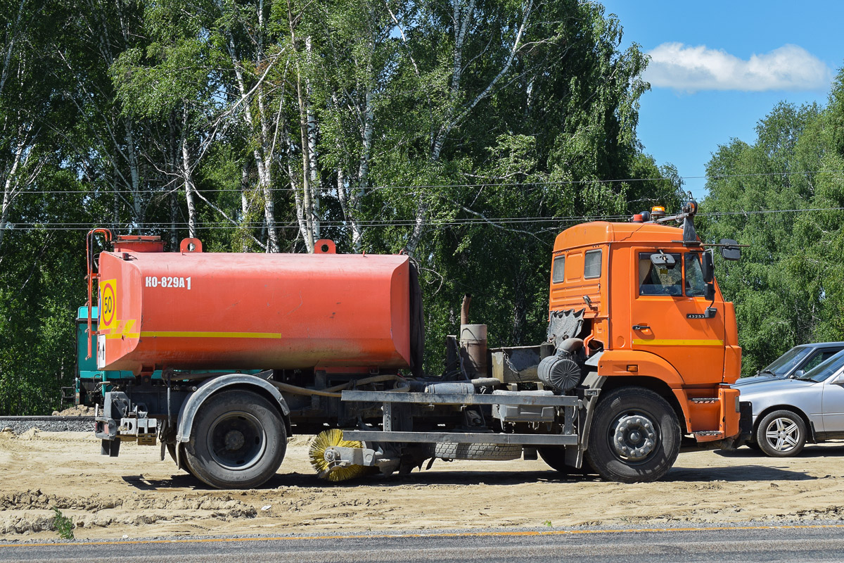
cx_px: 422
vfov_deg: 18.9
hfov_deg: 28.1
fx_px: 1688
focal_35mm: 72
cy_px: 282
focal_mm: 48
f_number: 9
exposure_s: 1/320
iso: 200
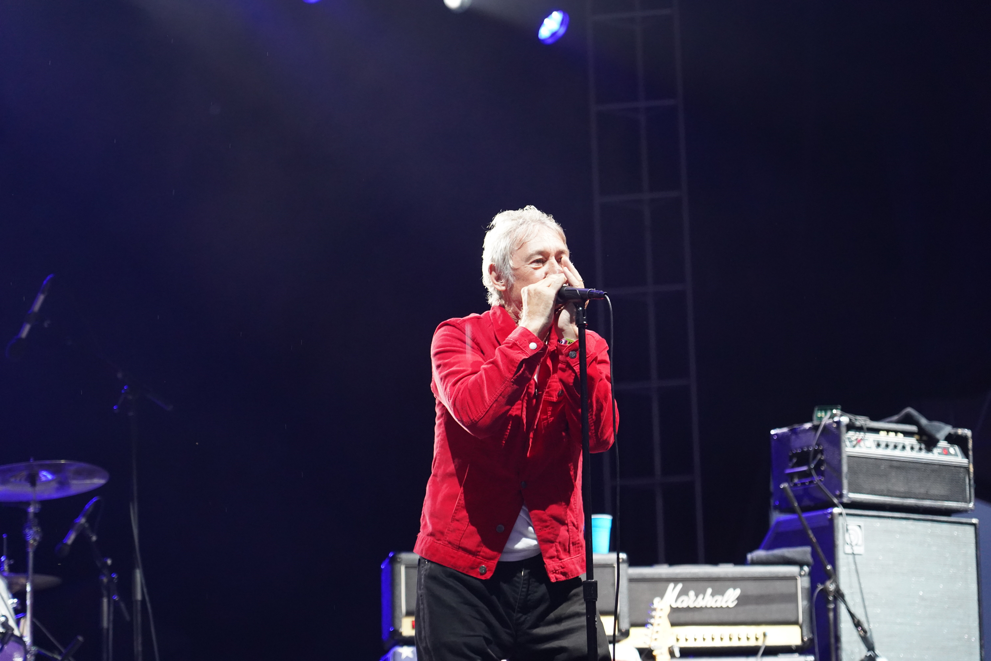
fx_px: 2890
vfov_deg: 13.0
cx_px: 496
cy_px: 330
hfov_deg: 19.5
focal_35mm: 105
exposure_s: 1/160
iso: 5000
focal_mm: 105
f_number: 4
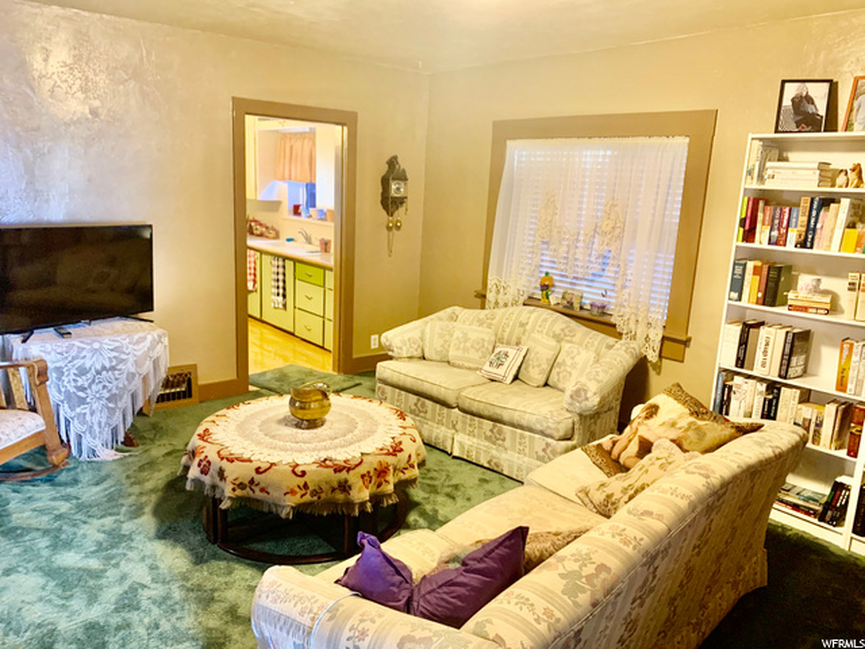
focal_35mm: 26
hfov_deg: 67.3
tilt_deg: -11.7
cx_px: 432
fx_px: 650
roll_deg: -3.3
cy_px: 324
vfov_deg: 53.1
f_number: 1.8
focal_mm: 4.25
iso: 400
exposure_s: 1/40
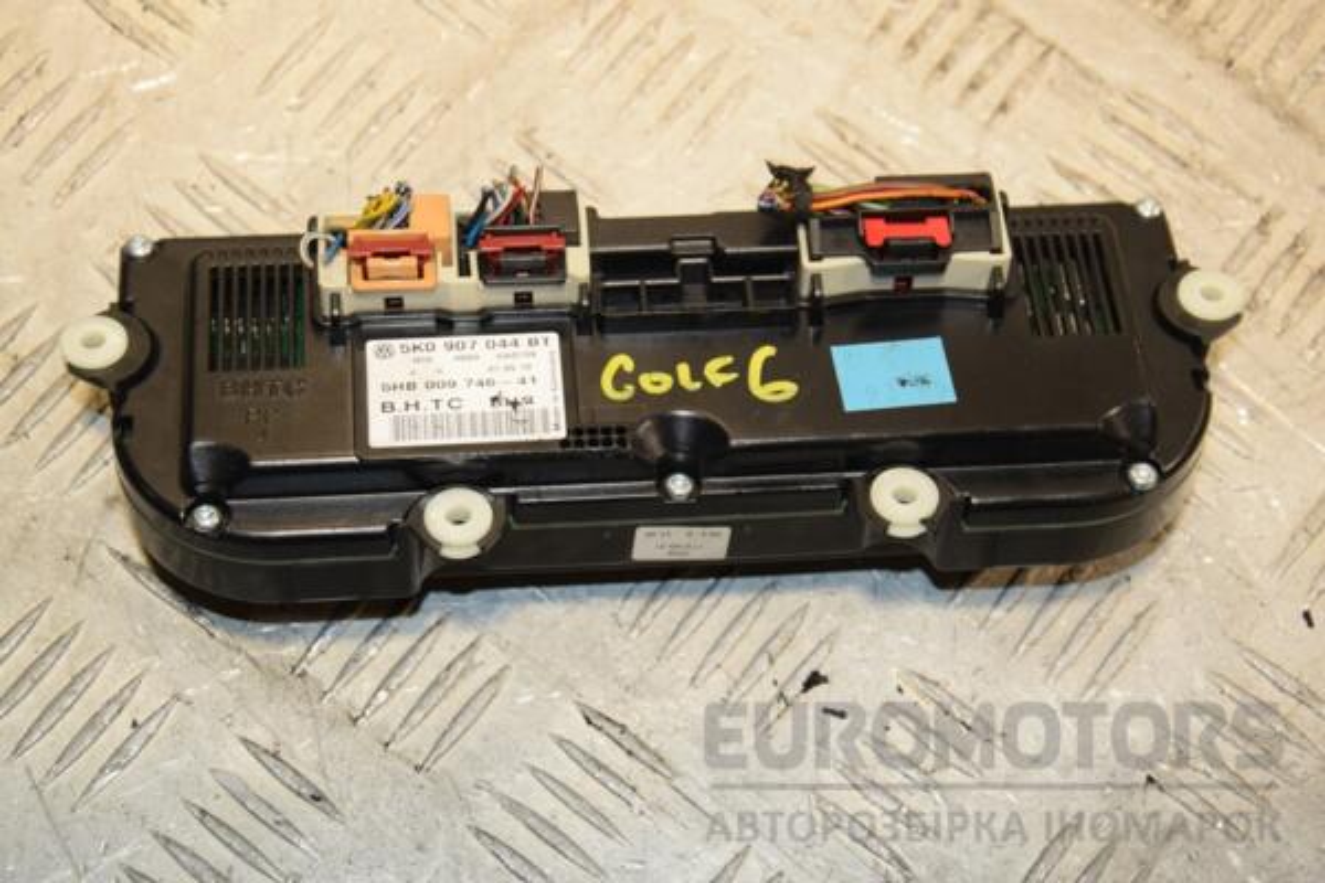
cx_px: 662
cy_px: 442
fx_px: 2871
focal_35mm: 78
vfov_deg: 17.5
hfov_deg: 26.0
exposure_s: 1/200
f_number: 7.1
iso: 800
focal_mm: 52
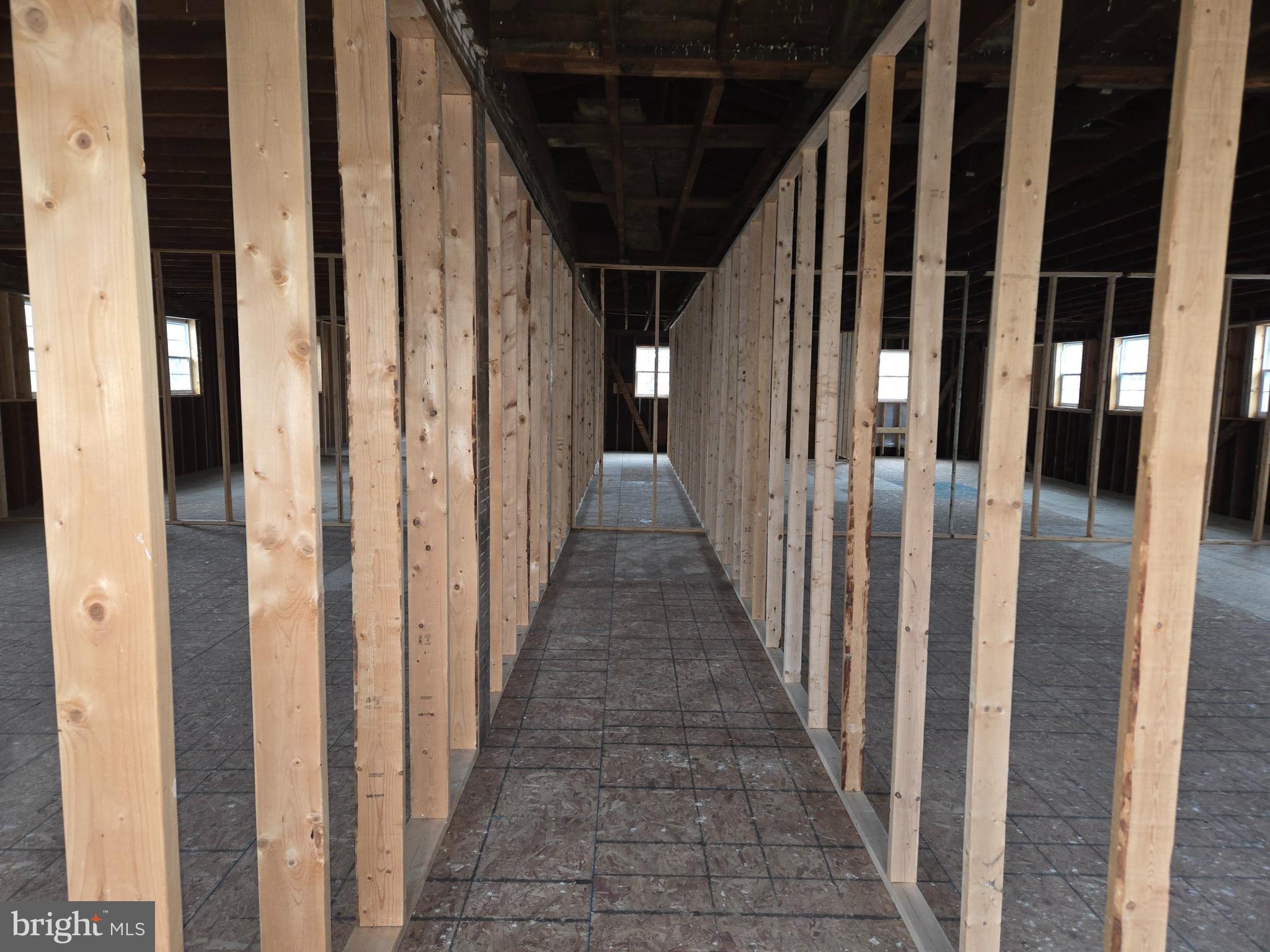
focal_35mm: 23
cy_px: 476
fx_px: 844
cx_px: 635
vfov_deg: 58.9
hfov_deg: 73.9
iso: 125
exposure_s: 1/13.4
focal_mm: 5.4
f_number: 1.8
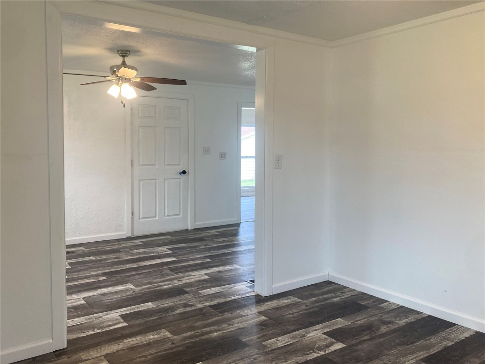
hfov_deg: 63.4
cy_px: 182
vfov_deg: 49.7
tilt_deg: -1.6
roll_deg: +1.9
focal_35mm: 28
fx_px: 392
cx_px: 242
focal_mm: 3.99
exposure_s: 1/60
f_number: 1.8
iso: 50
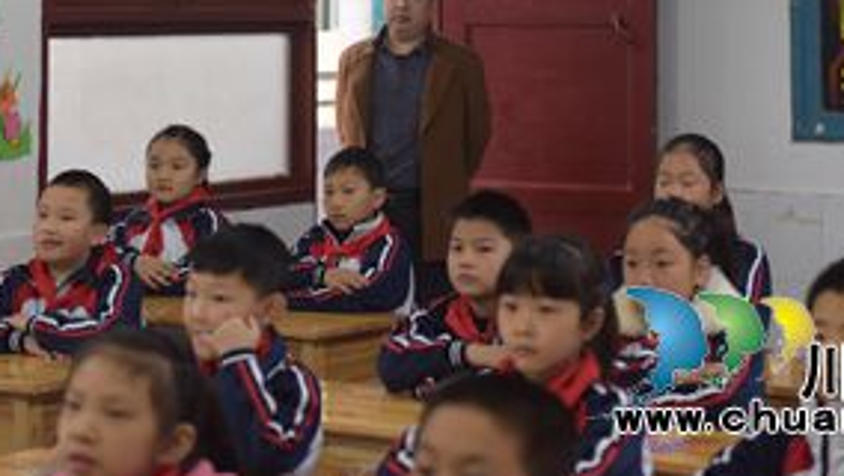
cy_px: 18
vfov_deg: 11.2
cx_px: 419
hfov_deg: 20.0
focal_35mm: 107
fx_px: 2396
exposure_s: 1/160
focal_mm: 58
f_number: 2.8
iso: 1600
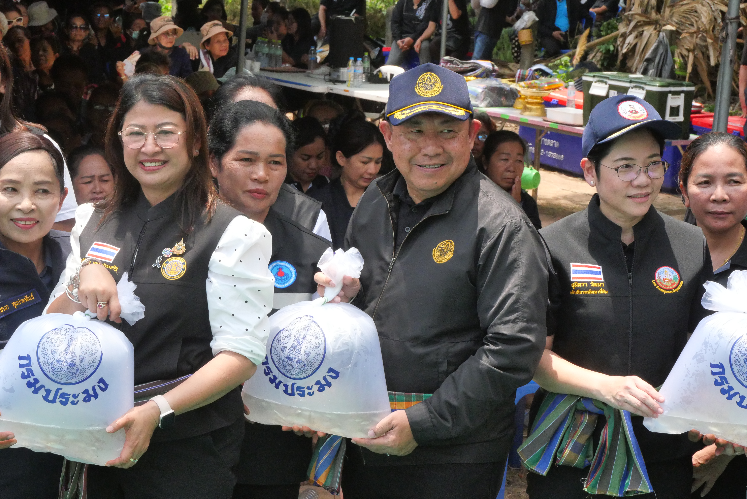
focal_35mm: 97
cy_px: 250
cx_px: 374
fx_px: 2014
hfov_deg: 21.0
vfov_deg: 14.1
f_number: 11
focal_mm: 47
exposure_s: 1/1300
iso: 3200
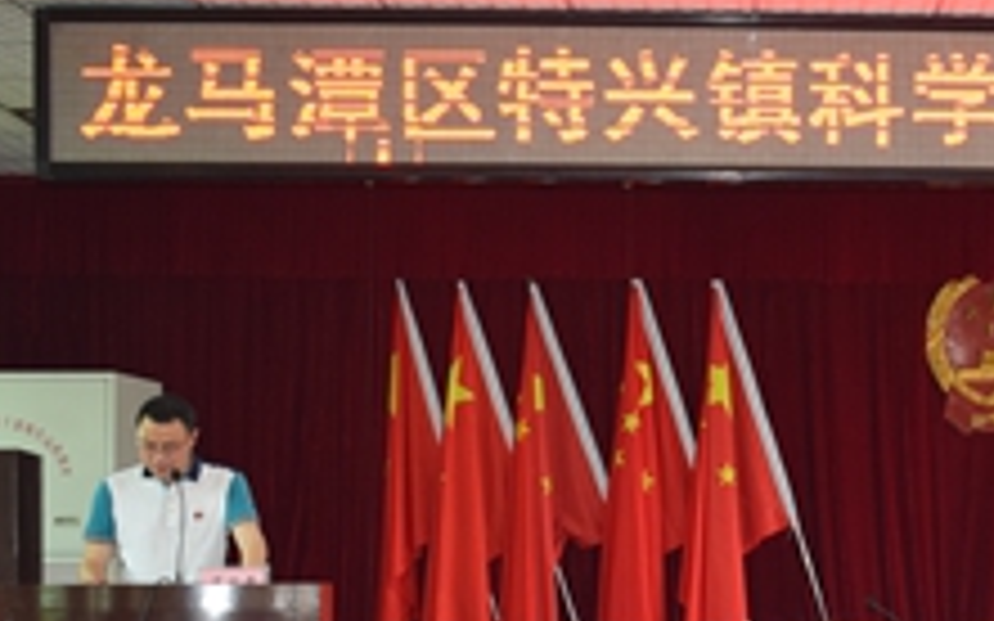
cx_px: 967
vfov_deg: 15.5
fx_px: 2248
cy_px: 551
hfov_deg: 24.0
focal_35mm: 83
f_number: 4.8
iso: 800
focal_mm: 24
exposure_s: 1/90
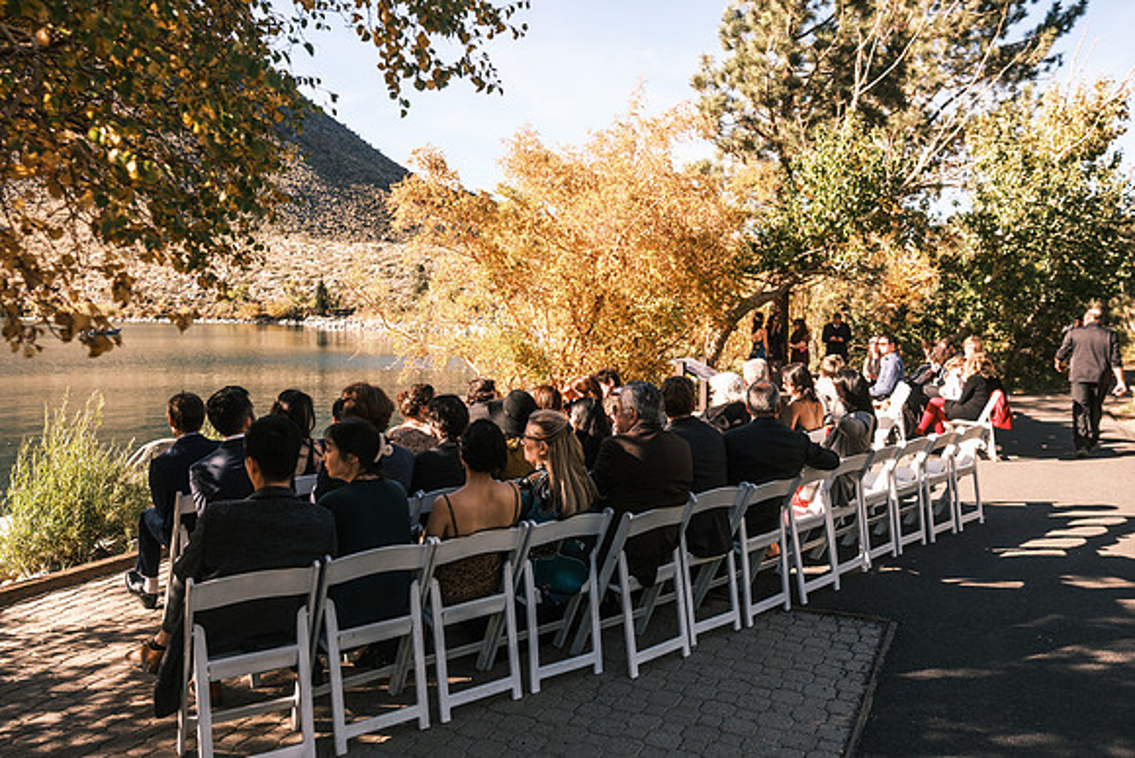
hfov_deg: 67.4
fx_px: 851
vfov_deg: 48.0
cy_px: 379
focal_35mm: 27
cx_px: 568
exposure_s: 1/850
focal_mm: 18
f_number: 2.5
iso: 125
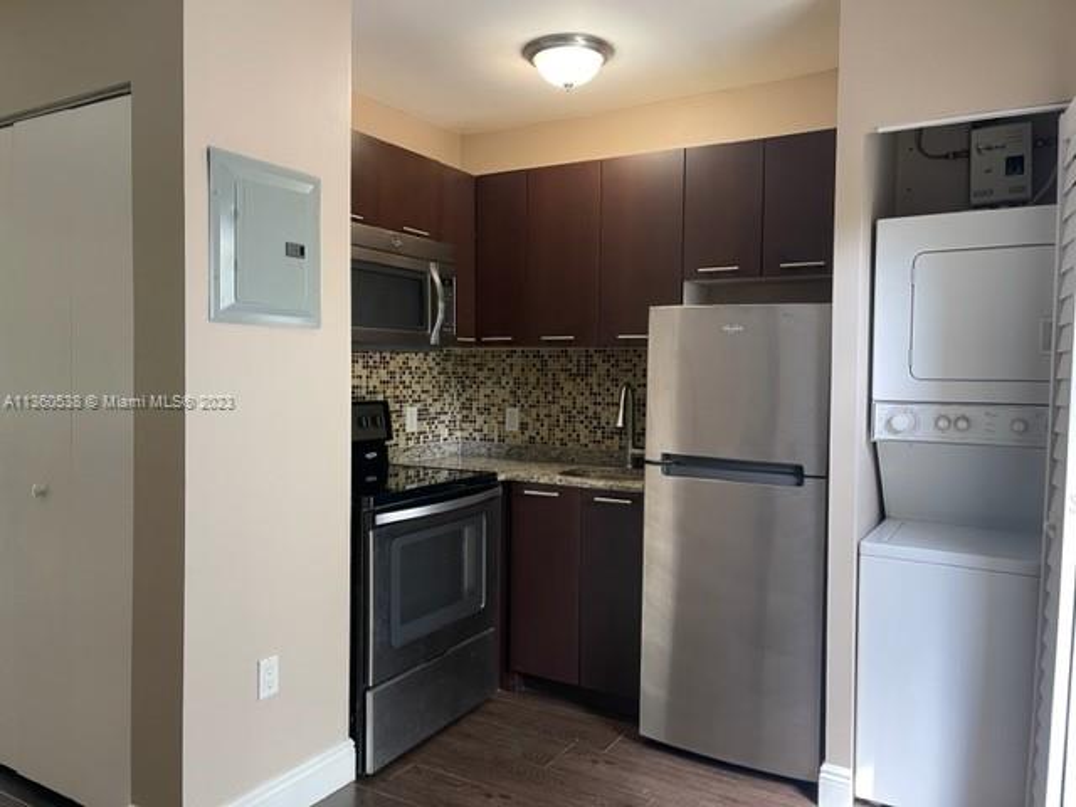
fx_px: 808
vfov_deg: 53.1
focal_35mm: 26
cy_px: 404
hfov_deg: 67.3
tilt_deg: -2.5
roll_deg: -1.2
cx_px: 538
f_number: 1.6
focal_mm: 5.1
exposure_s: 1/60
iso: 125
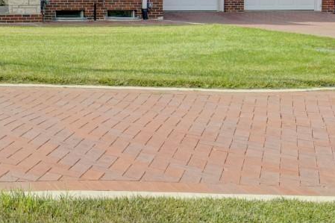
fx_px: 547
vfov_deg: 22.2
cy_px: 1
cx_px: -134
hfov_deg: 26.9
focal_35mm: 59
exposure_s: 1/400
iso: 400
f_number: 8
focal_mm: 11
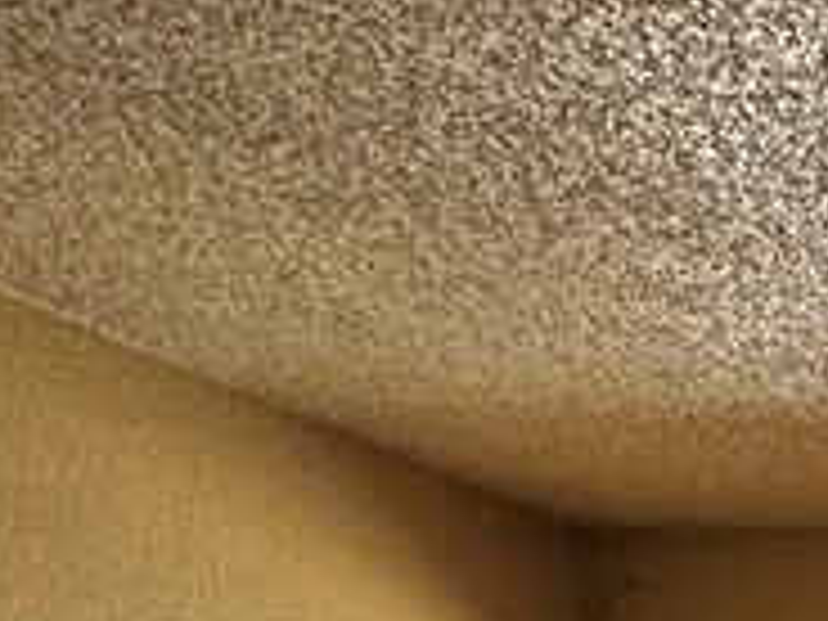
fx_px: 1866
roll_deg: +0.6
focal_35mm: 78
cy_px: 1498
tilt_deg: -13.1
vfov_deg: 13.6
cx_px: 2066
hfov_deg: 14.4
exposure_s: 1/99
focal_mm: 2.22
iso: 80
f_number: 2.2
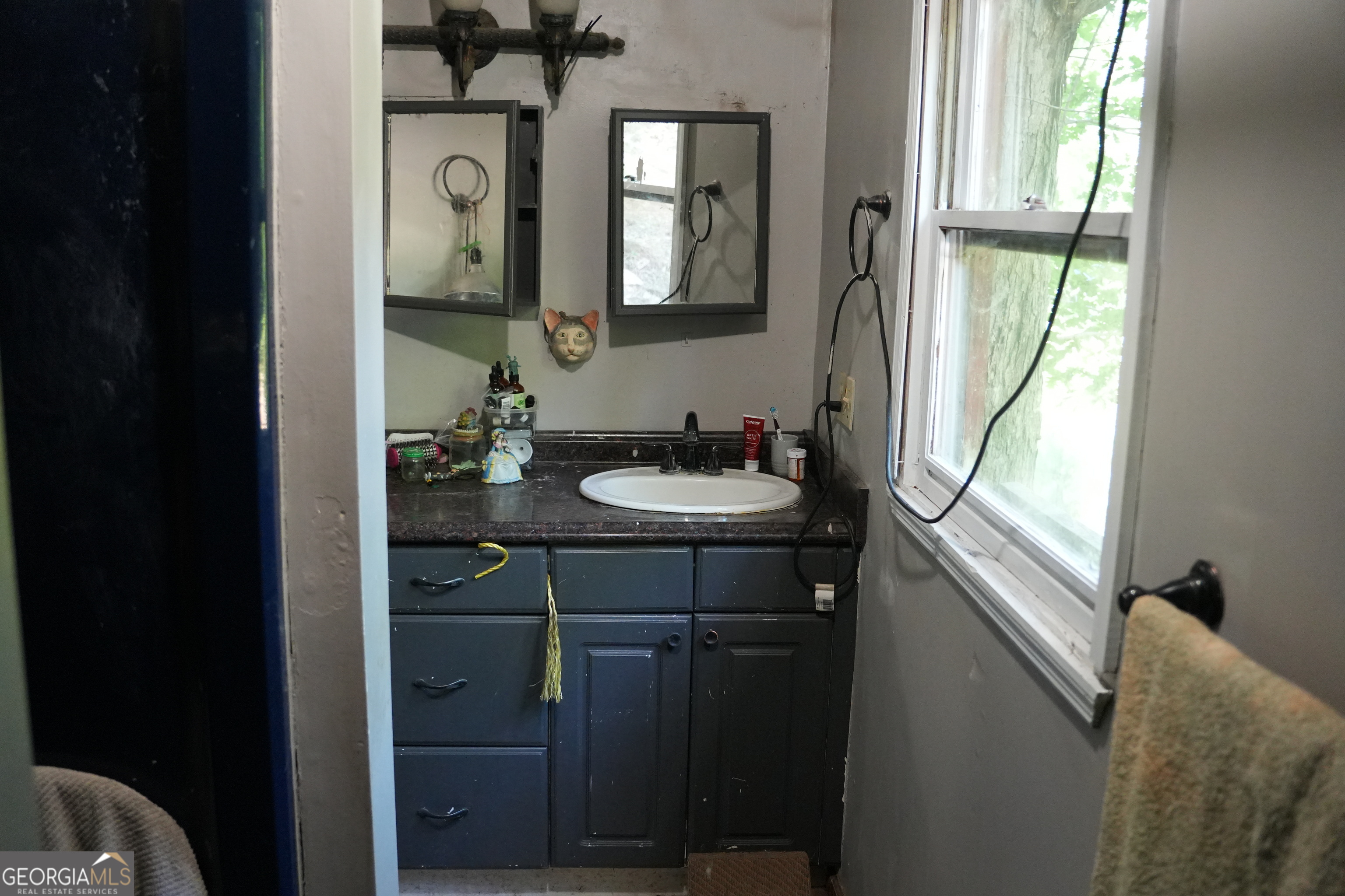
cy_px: 448
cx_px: 672
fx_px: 1194
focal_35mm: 32
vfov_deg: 41.2
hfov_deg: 58.8
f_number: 2.8
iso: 3200
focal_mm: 21.3
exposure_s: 1/160
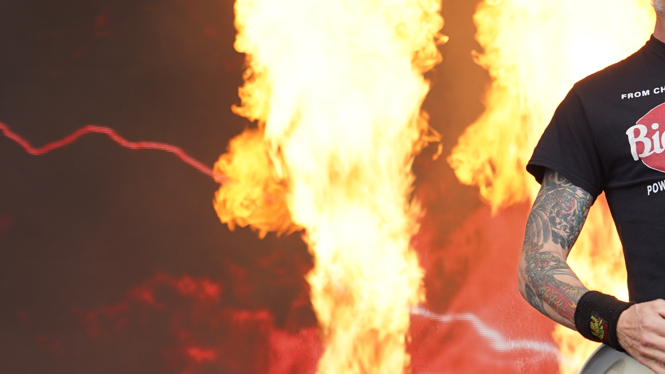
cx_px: 656
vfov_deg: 6.1
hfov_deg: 10.7
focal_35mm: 199
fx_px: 3509
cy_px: 0
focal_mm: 65
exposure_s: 1/125
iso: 100
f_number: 5
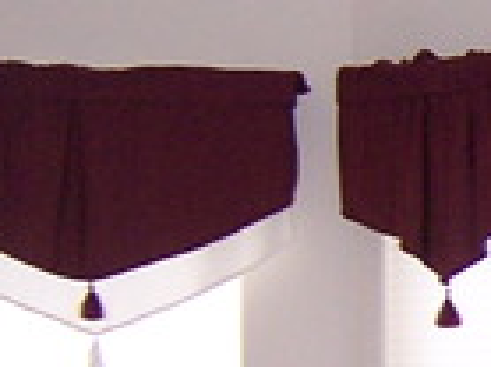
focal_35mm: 152
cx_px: 961
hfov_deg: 11.7
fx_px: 2154
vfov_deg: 9.7
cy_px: 311
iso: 140
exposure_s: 1/60
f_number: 2.8
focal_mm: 5.5
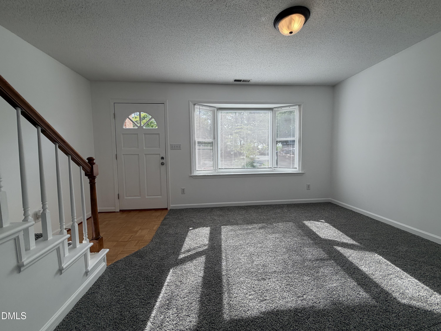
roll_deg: +0.3
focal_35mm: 14
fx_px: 178
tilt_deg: -2.3
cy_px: 166
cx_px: 220
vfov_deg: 85.7
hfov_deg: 102.1
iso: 50
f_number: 2.2
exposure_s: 1/286
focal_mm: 2.22
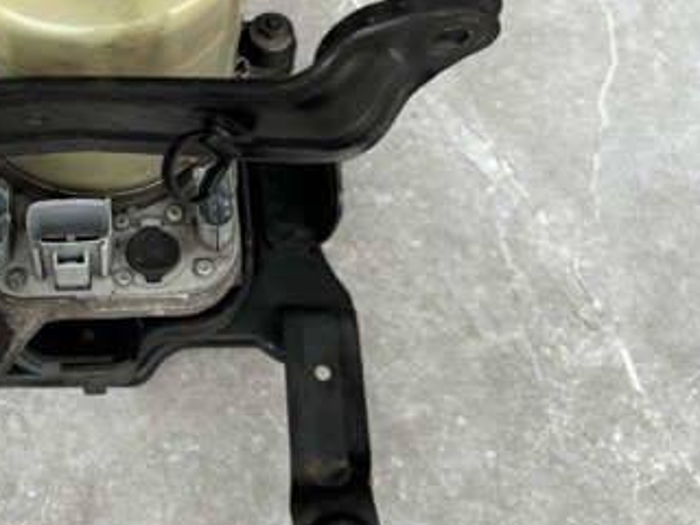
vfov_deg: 27.7
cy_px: 136
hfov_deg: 35.3
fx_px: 1052
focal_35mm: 52
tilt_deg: -60.5
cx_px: 112
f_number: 1.6
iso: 50
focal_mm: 5.96
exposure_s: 1/441
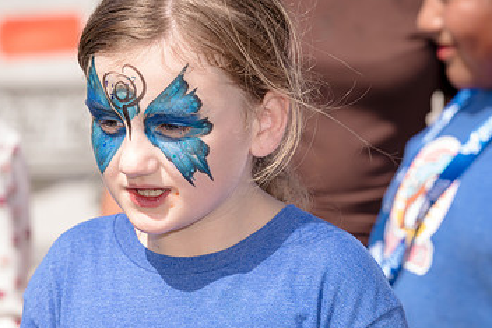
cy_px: 223
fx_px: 3719
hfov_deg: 7.6
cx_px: 207
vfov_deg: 5.1
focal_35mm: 272
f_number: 5.6
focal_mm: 165
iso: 110
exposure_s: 1/320
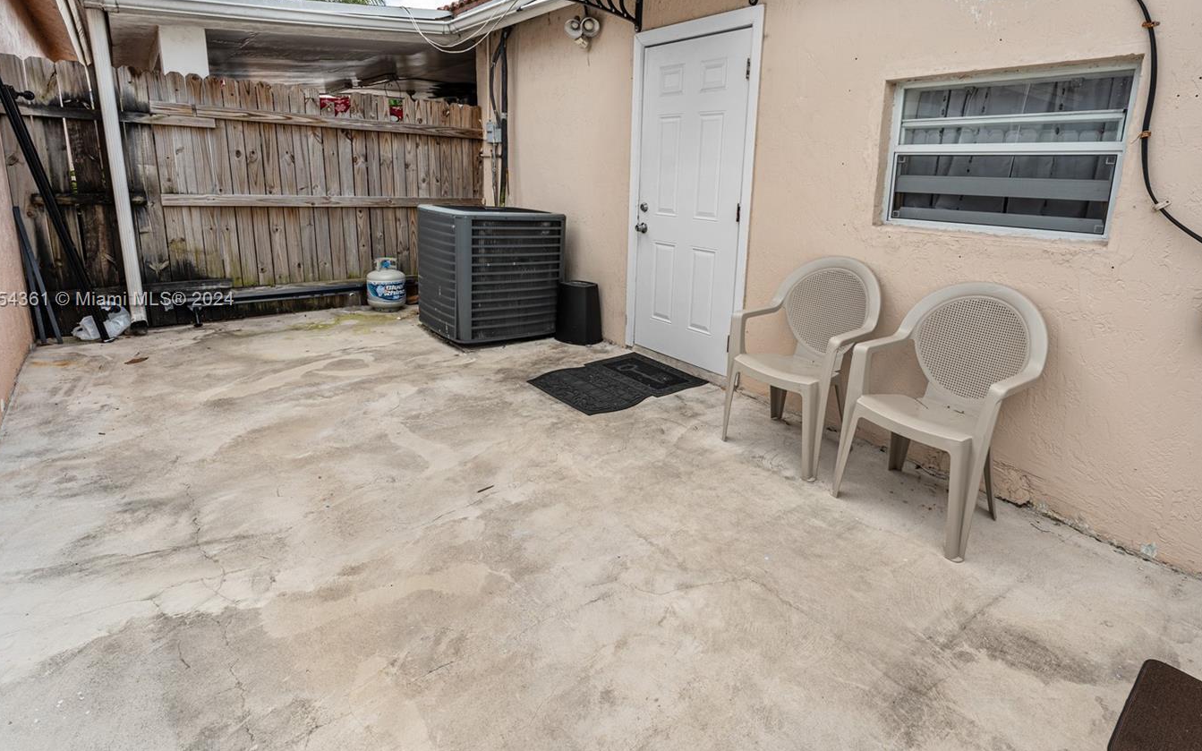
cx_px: 664
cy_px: 301
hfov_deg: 94.0
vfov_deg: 67.3
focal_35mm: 17
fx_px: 557
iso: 125
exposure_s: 1/200
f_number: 8
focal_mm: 14
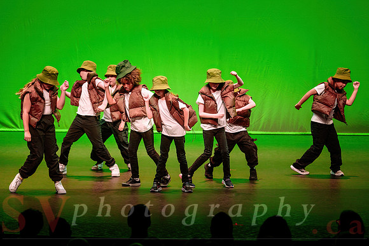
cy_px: 109
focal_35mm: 146
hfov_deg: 14.0
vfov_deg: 9.4
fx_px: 1497
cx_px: 163
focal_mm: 130
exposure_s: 1/320
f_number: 2.8
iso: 1250
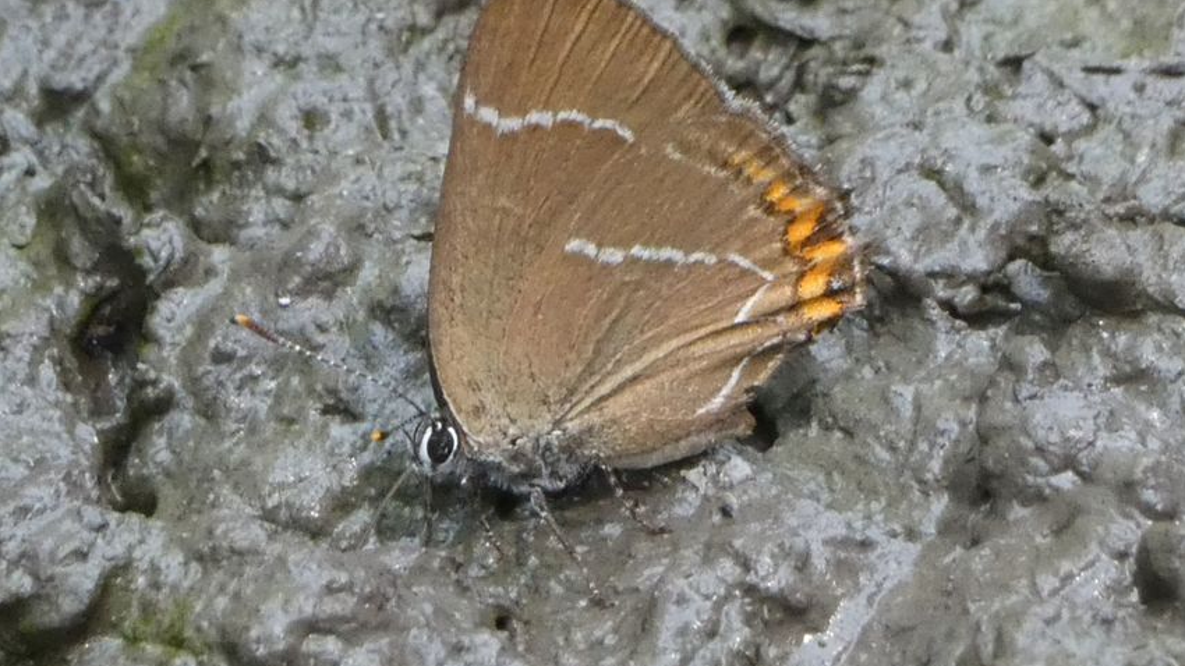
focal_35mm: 407
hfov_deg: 5.3
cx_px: 593
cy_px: 241
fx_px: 12788
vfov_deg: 3.0
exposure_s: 1/80
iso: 400
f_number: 5.6
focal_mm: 66.7
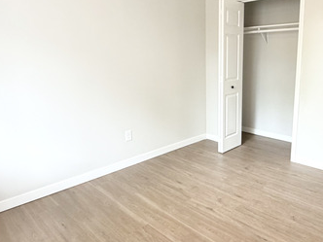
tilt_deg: -10.3
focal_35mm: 27
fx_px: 252
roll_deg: -1.0
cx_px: 214
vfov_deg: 51.2
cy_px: 104
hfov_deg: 63.7
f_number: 2.2
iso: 400
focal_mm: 2.22
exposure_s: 1/60
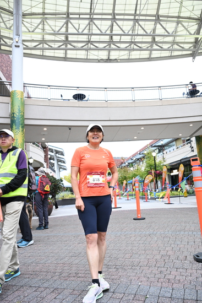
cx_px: 101
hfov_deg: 47.2
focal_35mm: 28
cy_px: 152
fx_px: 231
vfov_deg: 66.4
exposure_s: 1/500
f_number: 4
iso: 3200
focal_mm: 27.5
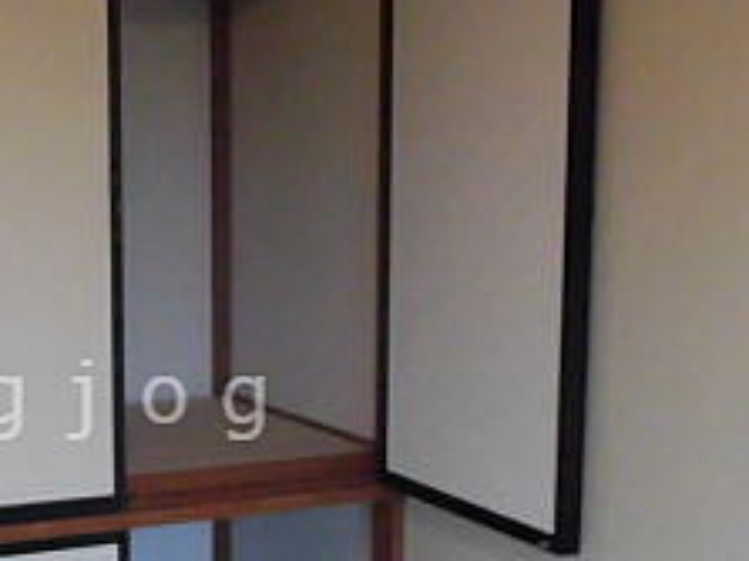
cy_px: 400
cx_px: 54
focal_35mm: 69
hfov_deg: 27.0
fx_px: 1492
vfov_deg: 21.2
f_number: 3.1
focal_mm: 4.3
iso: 800
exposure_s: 1/400
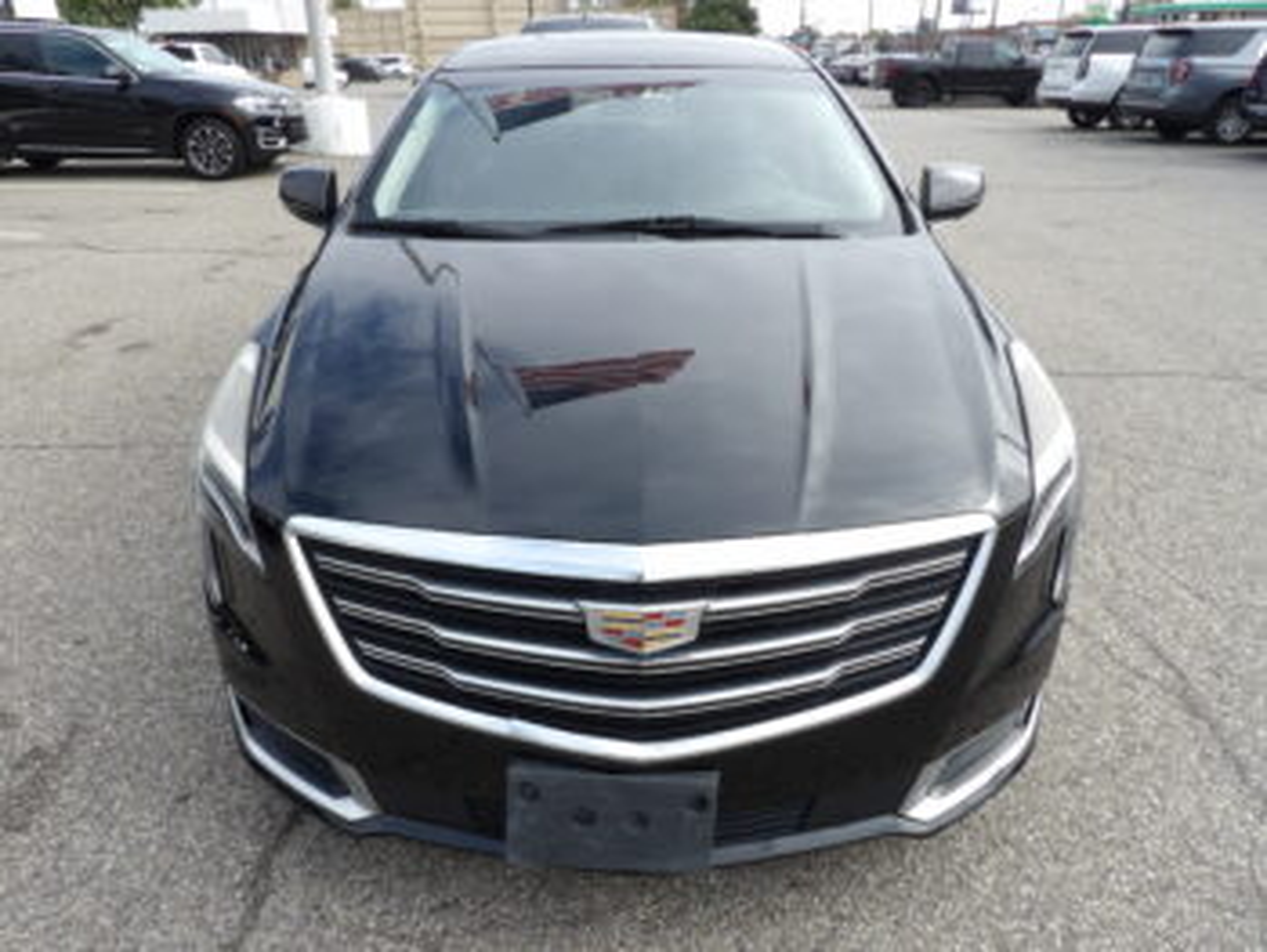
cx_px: 634
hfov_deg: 71.6
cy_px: 476
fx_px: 879
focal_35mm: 24
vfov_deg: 56.9
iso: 100
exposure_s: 1/150
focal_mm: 4.3
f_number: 5.6
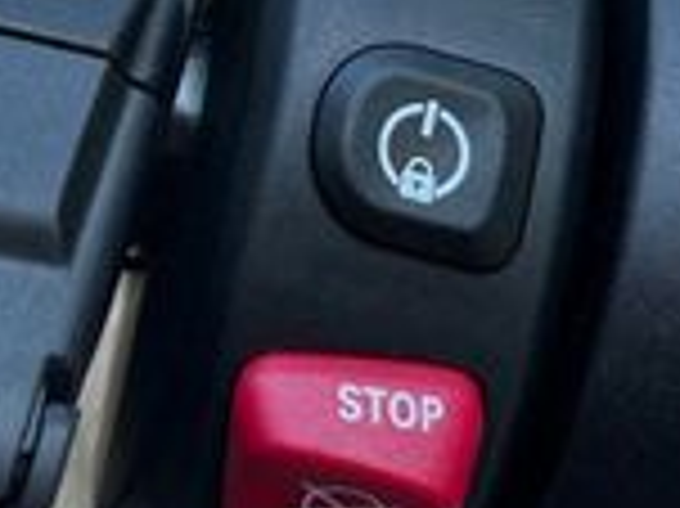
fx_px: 2159
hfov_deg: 17.6
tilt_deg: -38.1
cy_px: -153
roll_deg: +3.9
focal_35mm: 110
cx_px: 32
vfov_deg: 13.0
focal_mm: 5.1
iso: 80
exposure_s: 1/121
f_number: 1.6
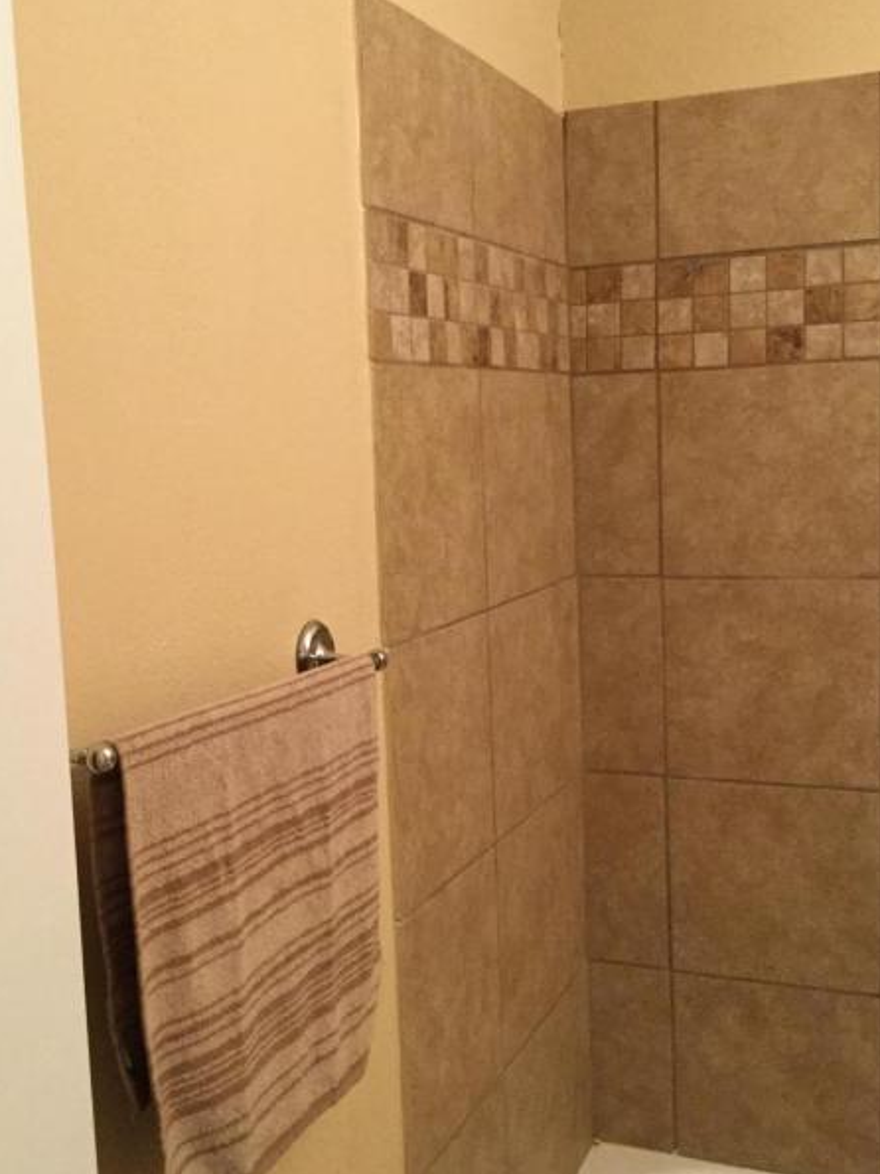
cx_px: 371
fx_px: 1356
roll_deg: +2.9
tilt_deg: -6.3
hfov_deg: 35.9
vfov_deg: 46.8
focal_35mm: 40
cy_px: 590
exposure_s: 1/20
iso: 200
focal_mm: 3.3
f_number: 2.4
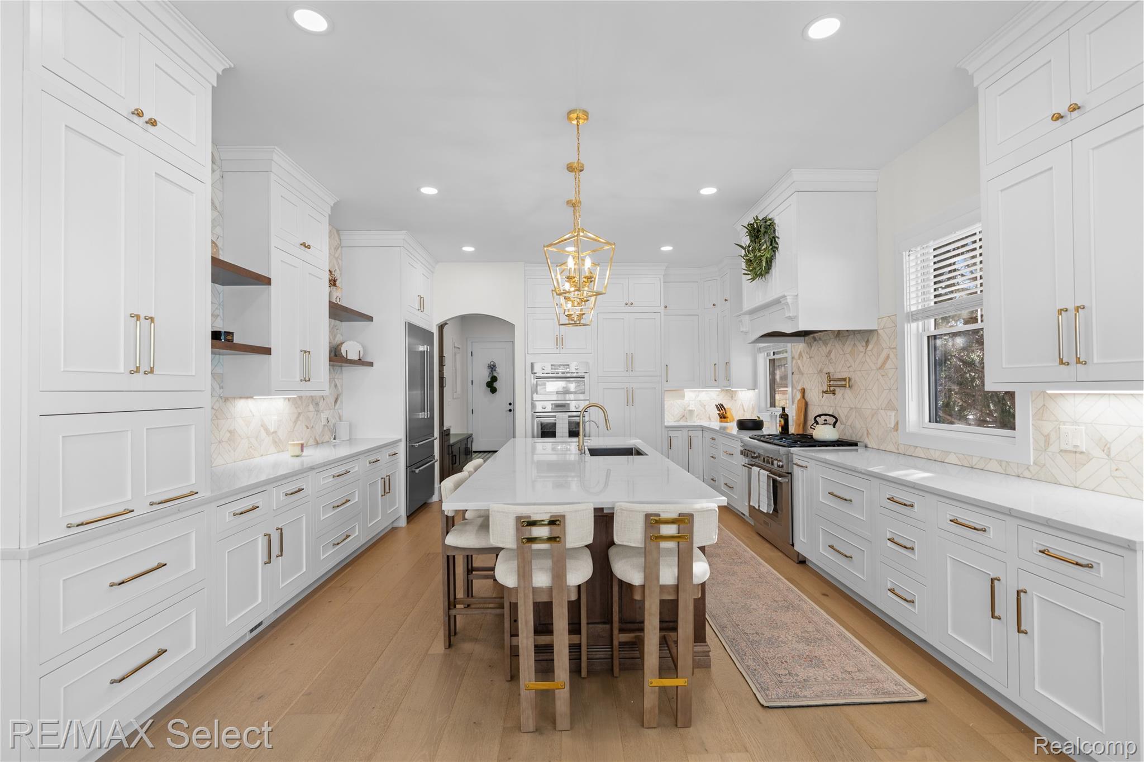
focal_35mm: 16
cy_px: 381
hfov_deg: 96.8
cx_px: 572
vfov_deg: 73.7
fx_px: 508
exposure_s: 1/40
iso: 200
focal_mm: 16
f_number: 3.5
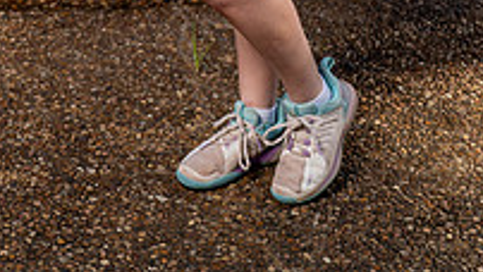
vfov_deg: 10.1
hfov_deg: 19.1
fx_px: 1436
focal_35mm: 112
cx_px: 261
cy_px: -262
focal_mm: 48
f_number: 4
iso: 100
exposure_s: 1/1250
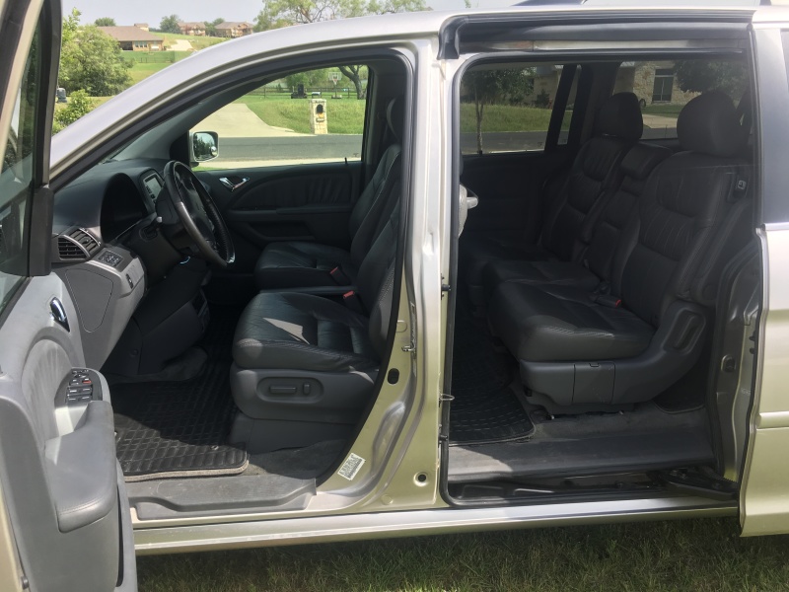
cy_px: 296
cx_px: 394
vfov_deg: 48.2
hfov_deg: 61.7
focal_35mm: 29
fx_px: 661
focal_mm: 4.15
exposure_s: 1/582
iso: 25
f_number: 2.2
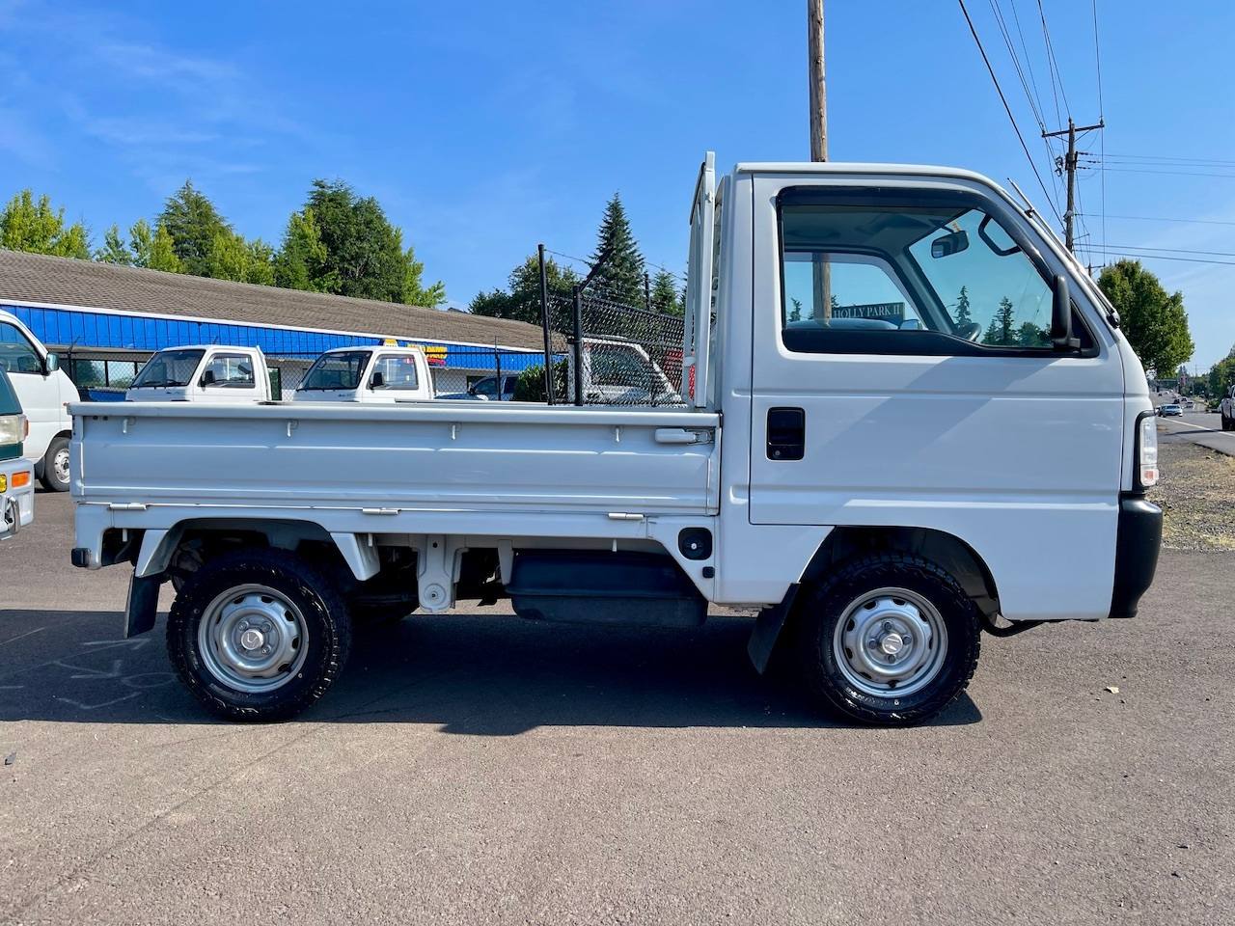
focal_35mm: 25
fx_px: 892
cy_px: 463
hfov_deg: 69.4
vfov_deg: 54.9
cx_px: 618
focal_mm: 5.1
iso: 32
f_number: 1.6
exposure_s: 1/2247
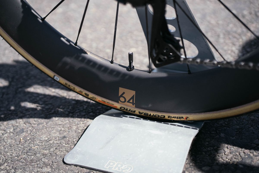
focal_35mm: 85
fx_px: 611
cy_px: 86
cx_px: 130
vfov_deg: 16.1
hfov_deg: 23.9
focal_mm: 85
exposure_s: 1/4000
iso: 400
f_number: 3.2
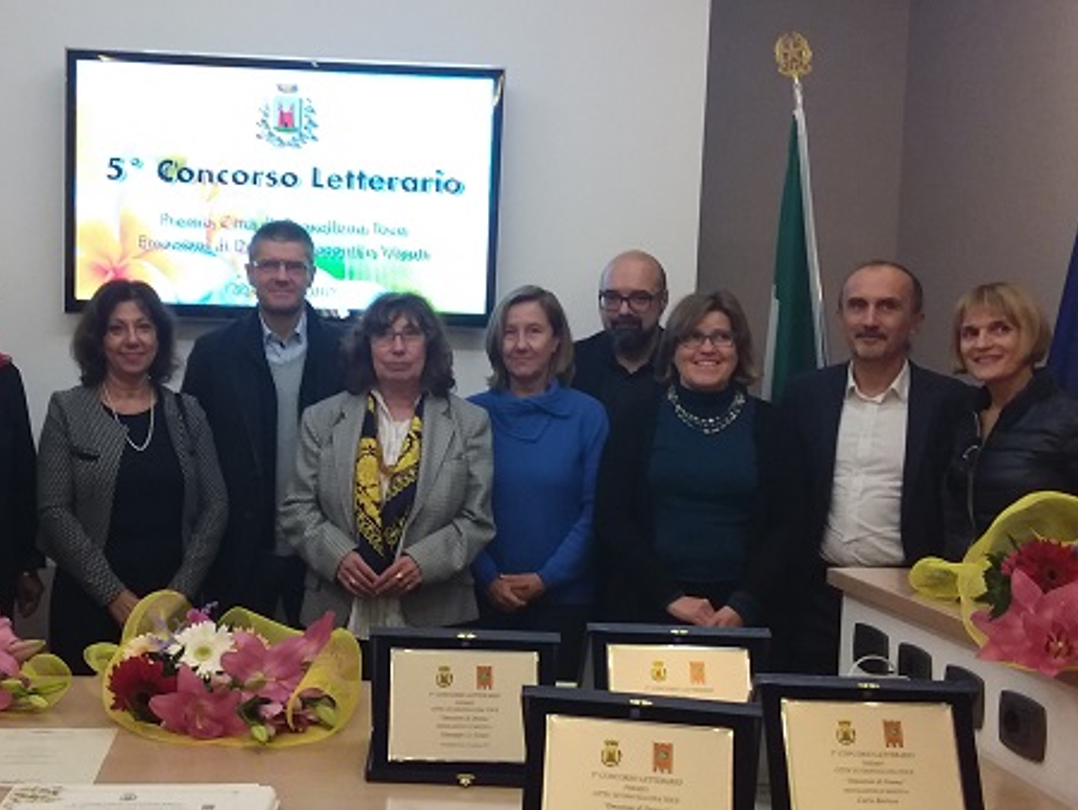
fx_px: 1309
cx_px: 383
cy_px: 445
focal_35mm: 42
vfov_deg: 34.4
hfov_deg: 44.3
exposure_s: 1/33
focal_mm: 2.91
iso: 80
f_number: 1.9
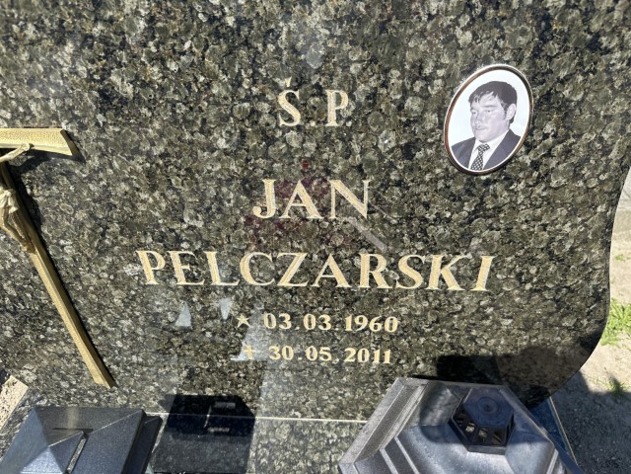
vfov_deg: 56.8
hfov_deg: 71.6
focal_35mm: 24
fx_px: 437
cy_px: 237
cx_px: 316
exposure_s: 1/2203
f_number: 1.78
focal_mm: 6.86
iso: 80
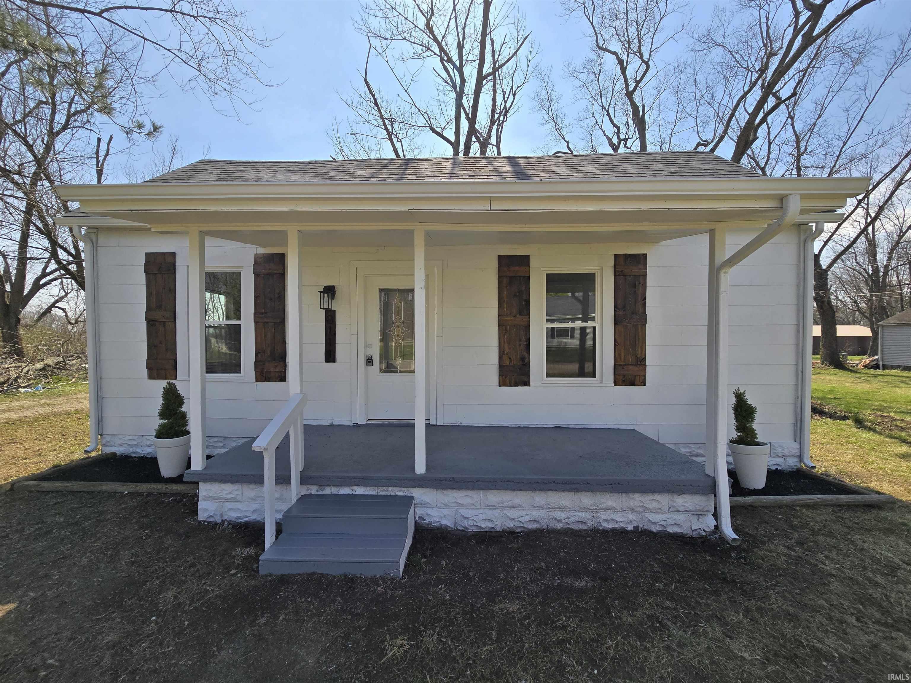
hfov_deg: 106.2
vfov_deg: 89.9
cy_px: 342
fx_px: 342
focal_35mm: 13
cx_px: 456
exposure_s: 1/2163
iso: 50
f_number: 2.2
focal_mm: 2.2
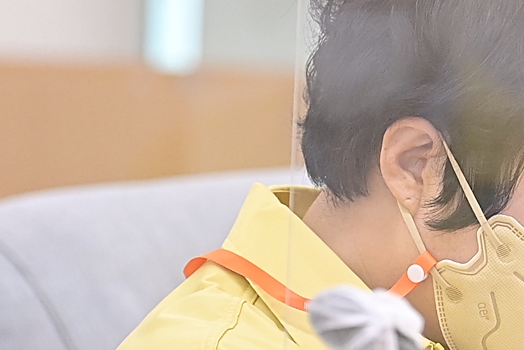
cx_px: 737
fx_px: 10413
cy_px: 242
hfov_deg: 2.9
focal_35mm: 715
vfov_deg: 1.9
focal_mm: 150
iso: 2500
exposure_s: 1/640
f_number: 3.2
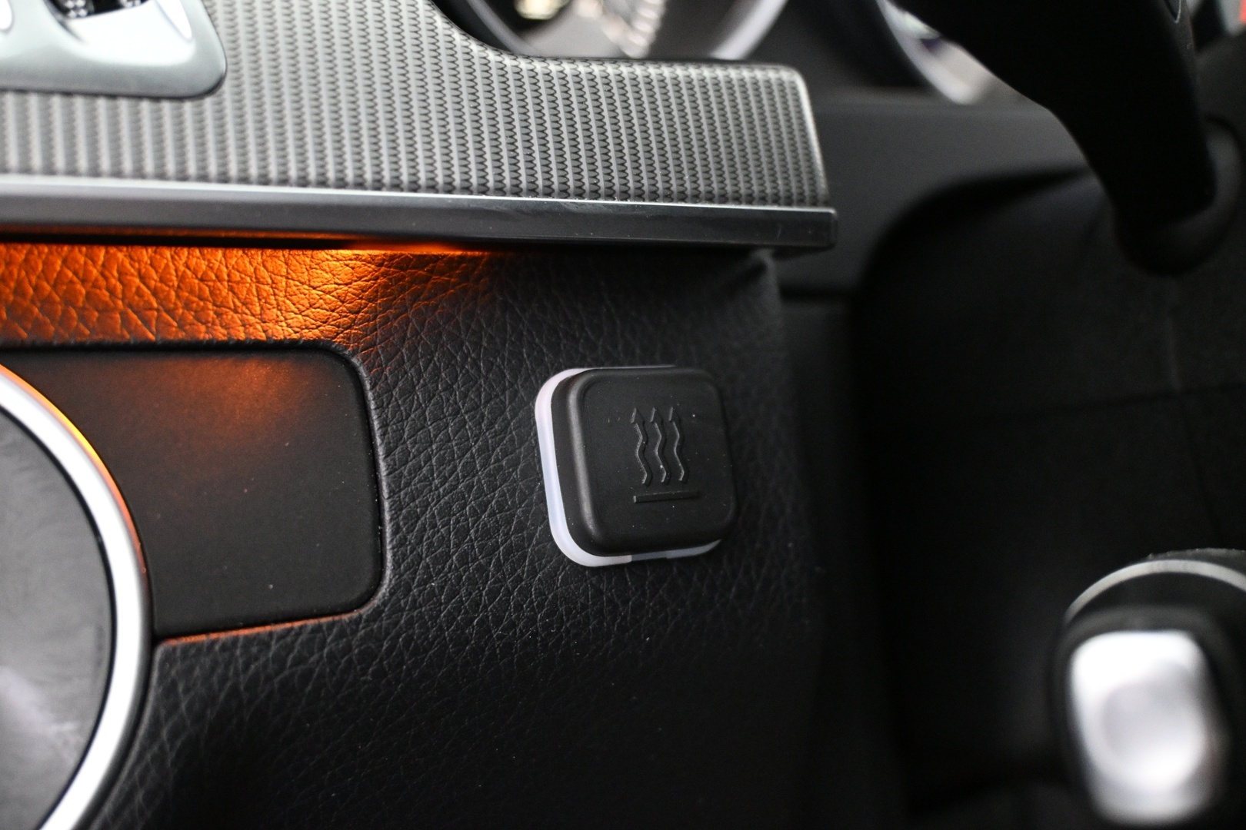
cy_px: 415
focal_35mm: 36
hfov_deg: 53.1
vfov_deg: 36.9
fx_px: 1246
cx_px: 623
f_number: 4.2
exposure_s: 1/25
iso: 4000
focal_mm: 24
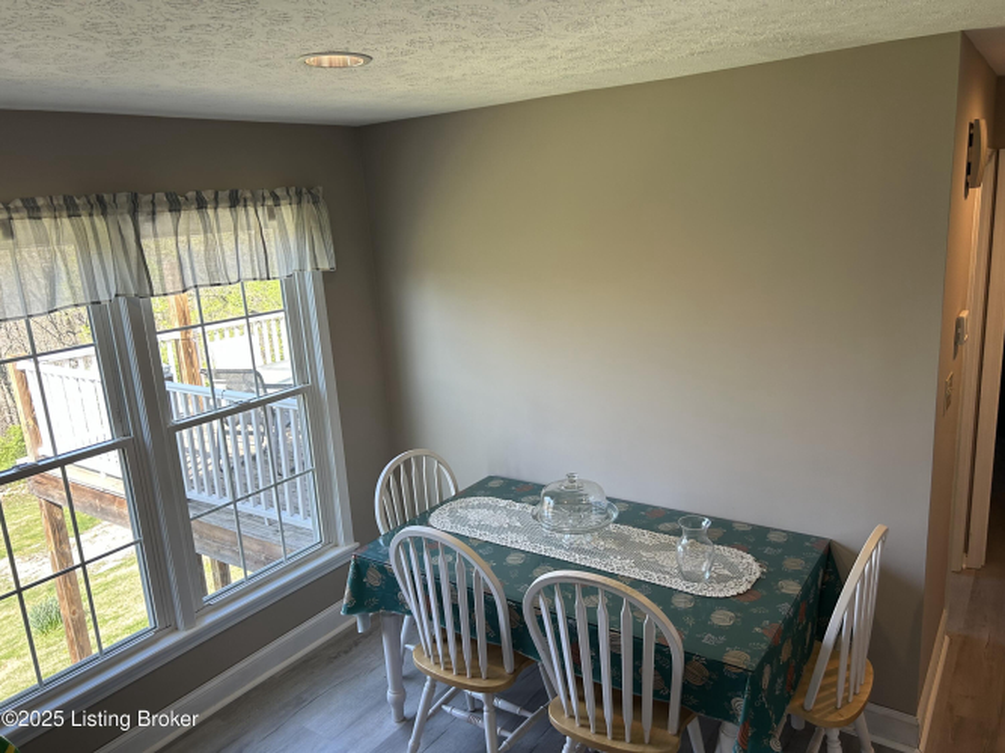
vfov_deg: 53.0
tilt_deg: -12.5
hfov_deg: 67.3
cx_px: 502
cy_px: 376
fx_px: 755
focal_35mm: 26
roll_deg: +4.3
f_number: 1.5
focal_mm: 5.7
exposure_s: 1/159
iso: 64
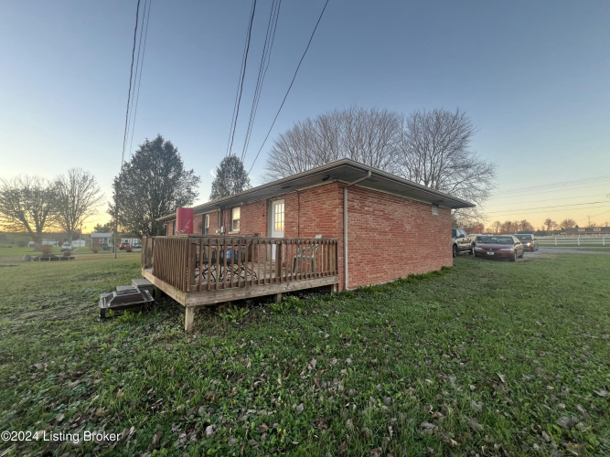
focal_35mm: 13
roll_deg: -0.4
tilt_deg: +2.8
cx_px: 305
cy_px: 228
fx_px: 229
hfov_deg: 106.2
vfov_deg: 89.9
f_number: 1.8
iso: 80
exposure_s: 1/99
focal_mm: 1.57
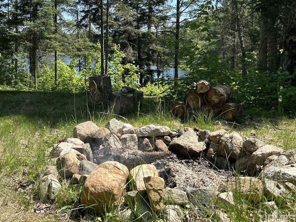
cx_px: 94
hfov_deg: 45.9
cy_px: 59
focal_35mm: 40
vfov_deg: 35.3
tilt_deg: -2.6
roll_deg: +0.5
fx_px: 342
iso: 50
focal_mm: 5.7
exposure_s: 1/1645
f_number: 1.5
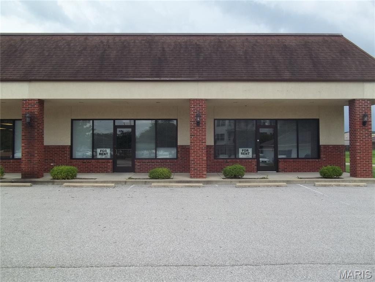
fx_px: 347
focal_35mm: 32
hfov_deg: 56.8
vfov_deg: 44.2
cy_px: 141
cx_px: 188
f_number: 8.8
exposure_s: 1/60
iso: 64
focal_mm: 5.7
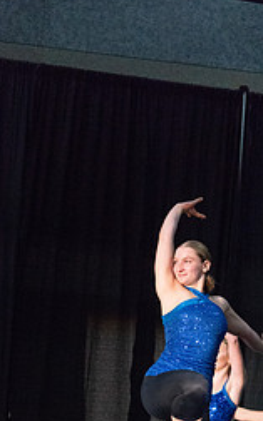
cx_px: 131
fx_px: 1782
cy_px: 351
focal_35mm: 155
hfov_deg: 8.4
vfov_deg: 13.4
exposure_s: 1/200
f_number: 4.5
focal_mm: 85
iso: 4000
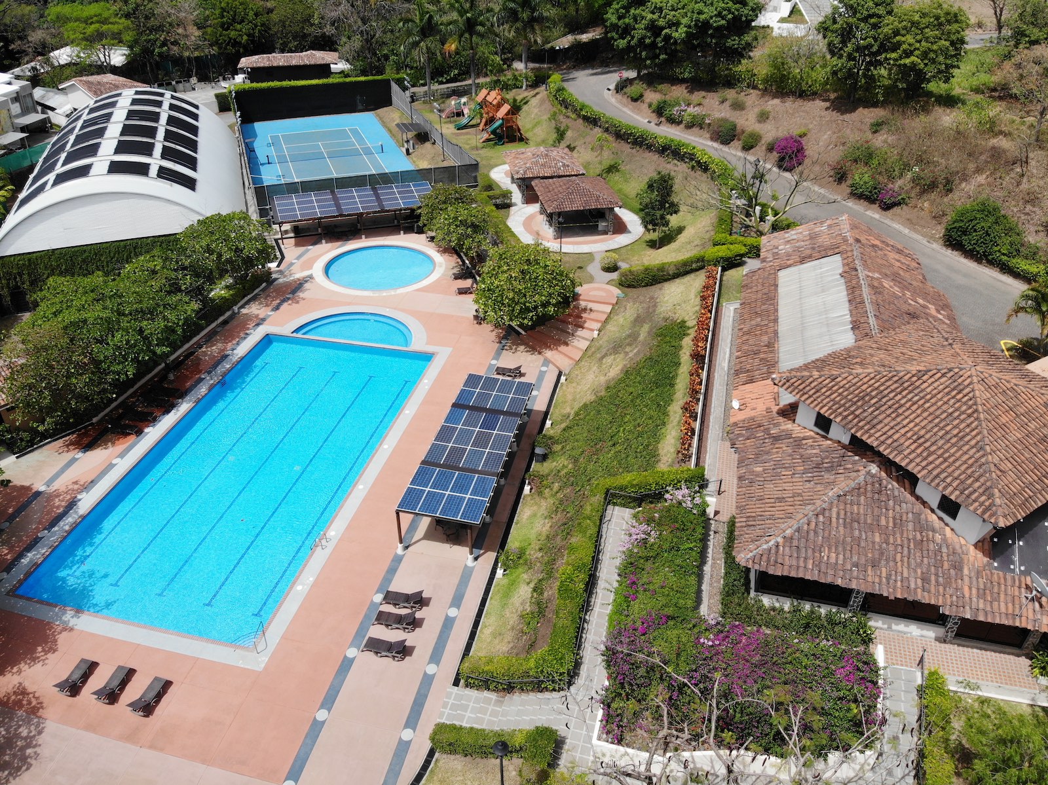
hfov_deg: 71.6
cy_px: 392
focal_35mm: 24
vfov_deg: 56.8
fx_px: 726
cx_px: 524
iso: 100
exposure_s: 1/1205
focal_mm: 4.5
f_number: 2.8
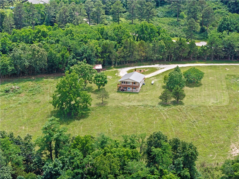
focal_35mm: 70
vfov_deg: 21.0
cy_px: 90
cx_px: 120
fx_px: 483
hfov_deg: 27.8
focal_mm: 19.35
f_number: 2.8
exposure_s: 1/640
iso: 100
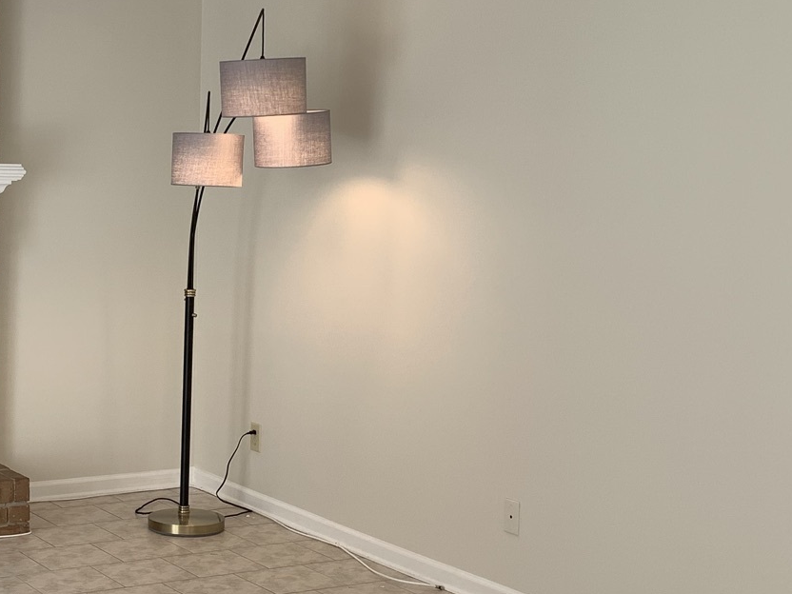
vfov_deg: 22.9
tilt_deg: -4.0
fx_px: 1464
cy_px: 307
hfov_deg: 29.6
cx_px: 156
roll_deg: -1.1
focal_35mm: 64
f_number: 1.8
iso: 25
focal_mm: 4.25
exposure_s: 1/120
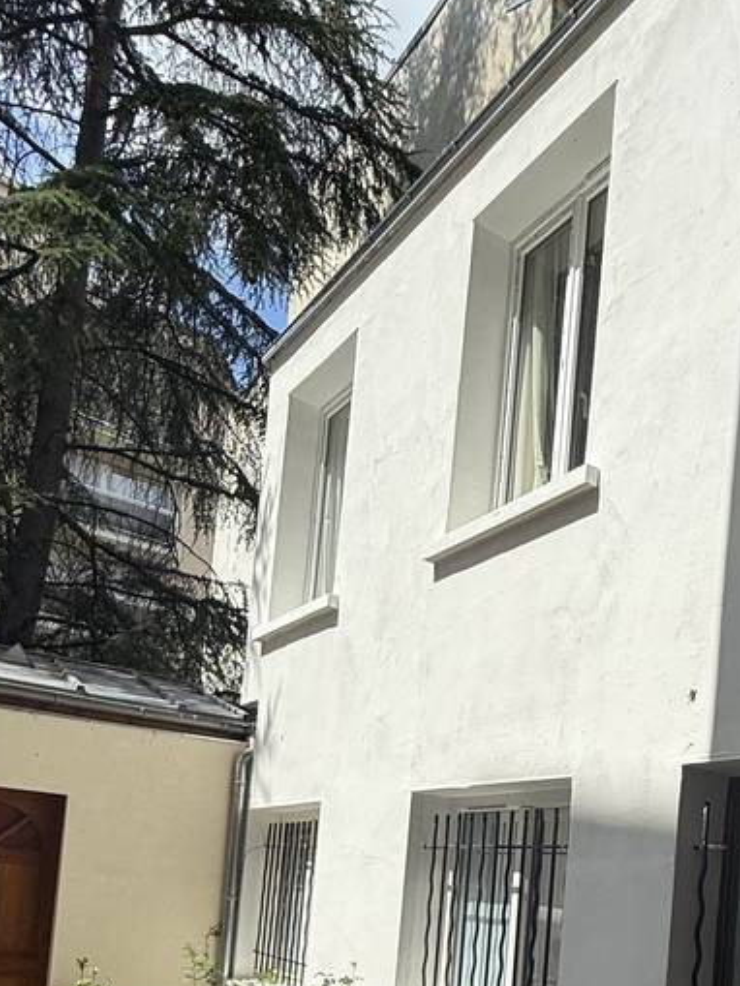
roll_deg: -5.0
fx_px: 940
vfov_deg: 49.8
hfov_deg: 40.5
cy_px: 870
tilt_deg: +4.4
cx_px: 632
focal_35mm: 33
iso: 50
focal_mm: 2.22
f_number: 2.2
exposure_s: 1/2976
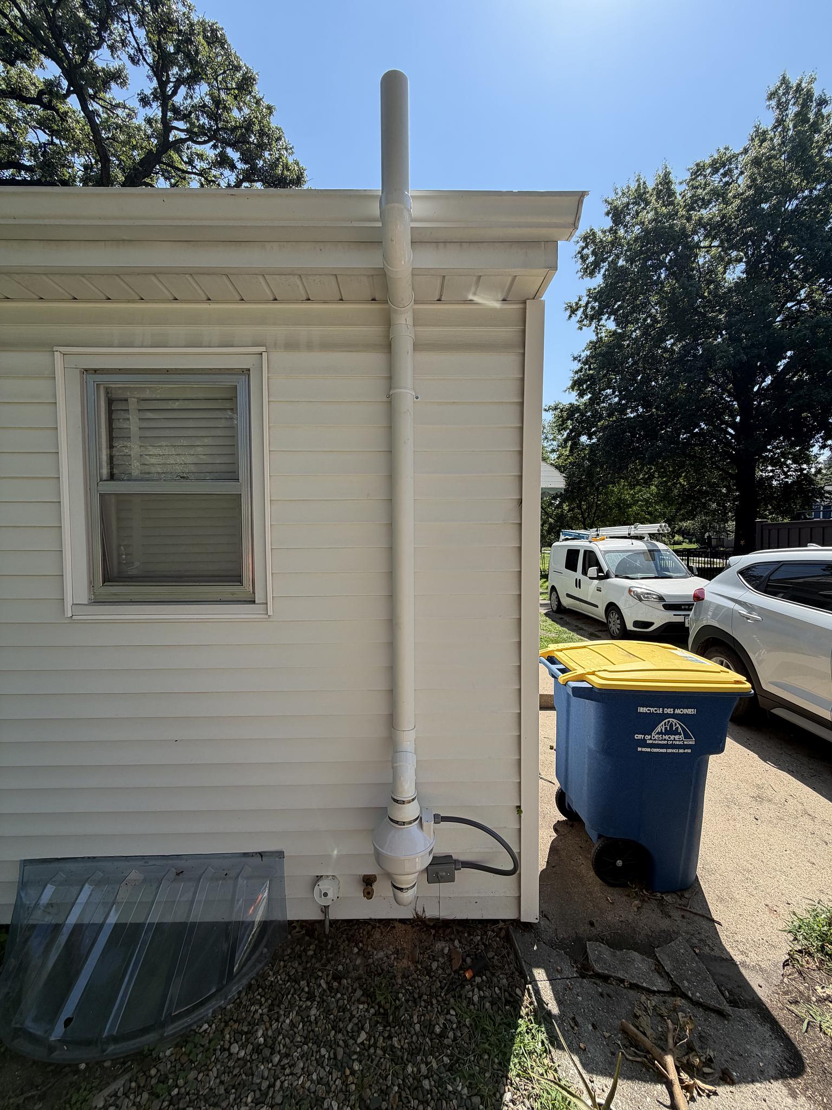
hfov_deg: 85.7
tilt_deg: -2.0
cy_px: 555
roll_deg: +0.6
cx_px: 416
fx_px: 449
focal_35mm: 14
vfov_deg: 102.1
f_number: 2.2
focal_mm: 2.22
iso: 40
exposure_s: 1/770
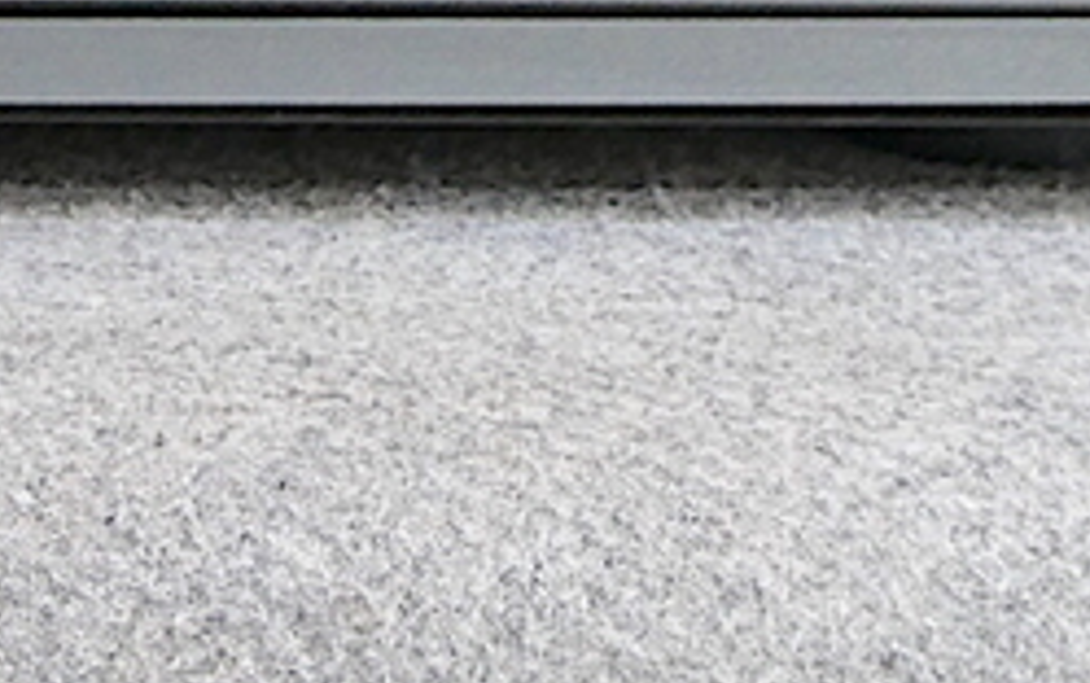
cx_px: -372
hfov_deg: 6.1
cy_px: -350
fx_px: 10196
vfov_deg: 3.8
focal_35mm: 343
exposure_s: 1/25
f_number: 4.8
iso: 200
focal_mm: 15
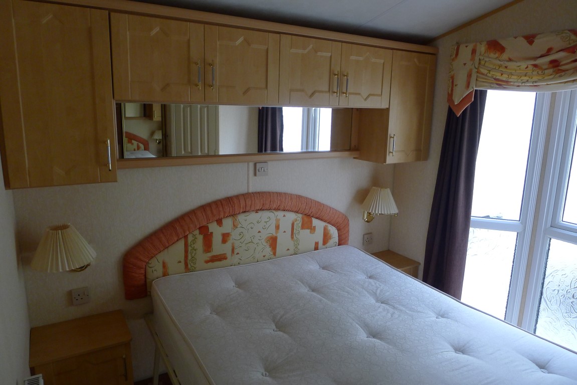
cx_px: 288
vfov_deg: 53.2
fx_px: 385
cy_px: 192
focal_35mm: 24
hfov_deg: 73.7
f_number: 2
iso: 200
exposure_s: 1/60
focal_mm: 5.1
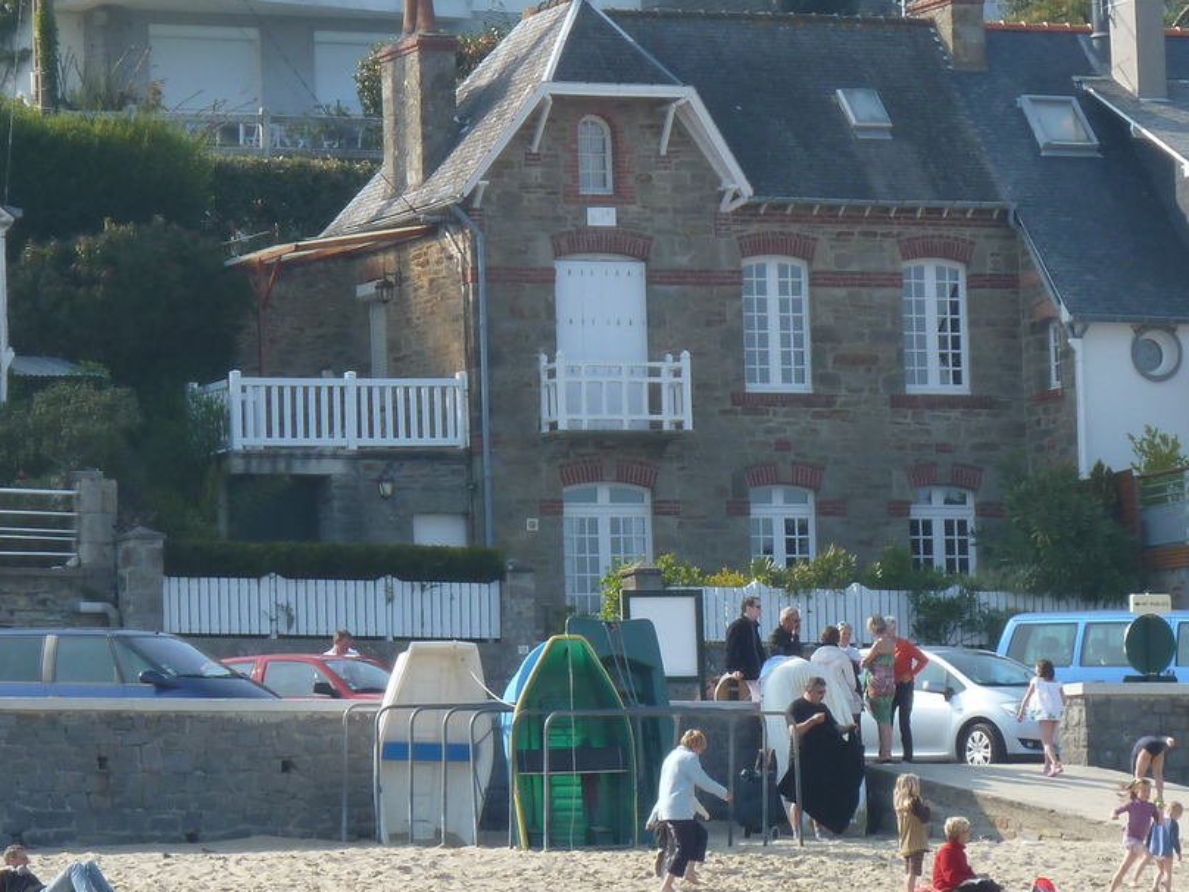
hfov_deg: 6.8
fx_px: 9995
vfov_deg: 5.1
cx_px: 718
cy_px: 314
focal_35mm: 291
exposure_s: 1/320
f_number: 4.5
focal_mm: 24.1
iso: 80
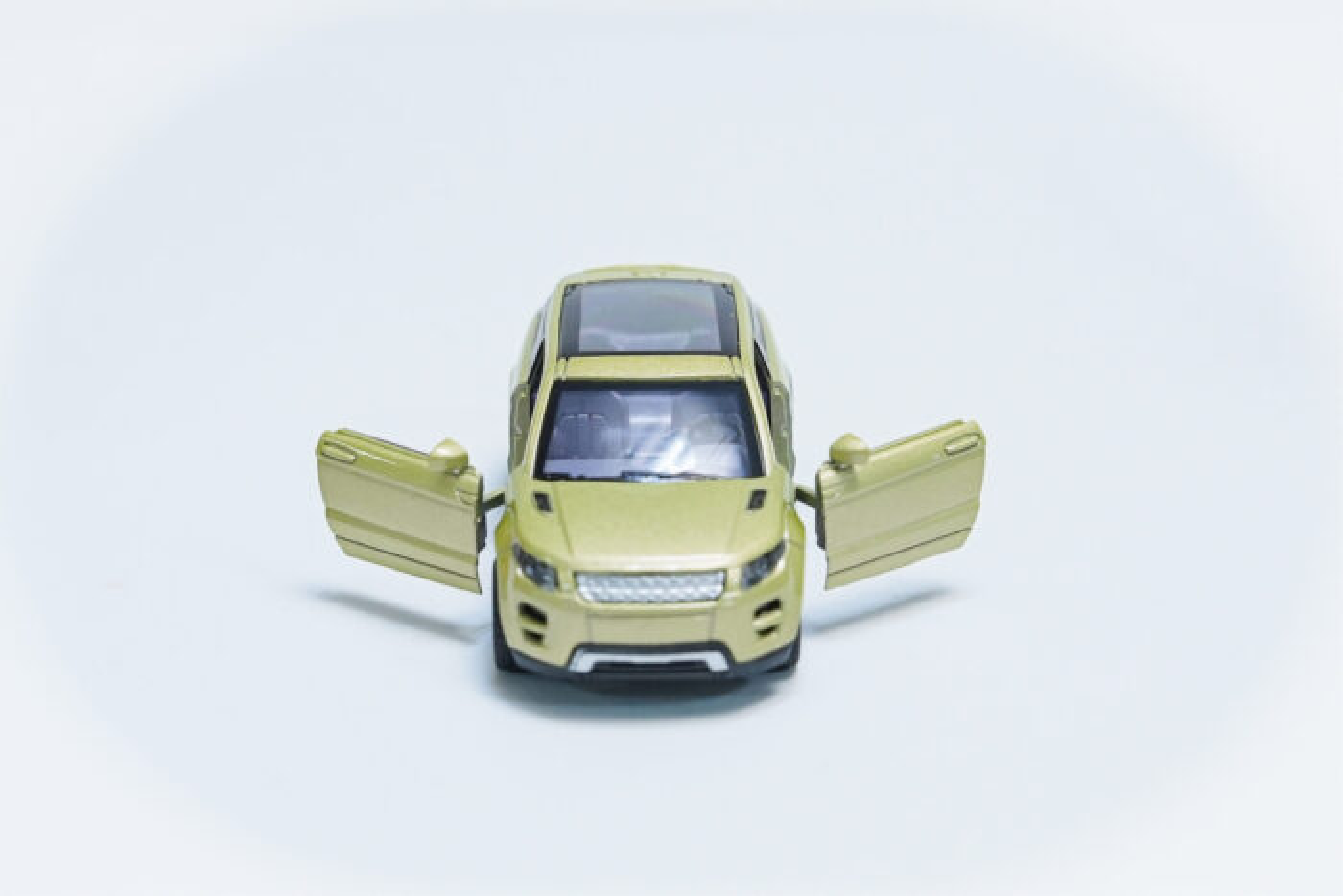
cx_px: 672
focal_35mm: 105
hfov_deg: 19.5
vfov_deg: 13.0
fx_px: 3918
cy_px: 448
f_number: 5
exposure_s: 1/640
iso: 3200
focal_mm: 70
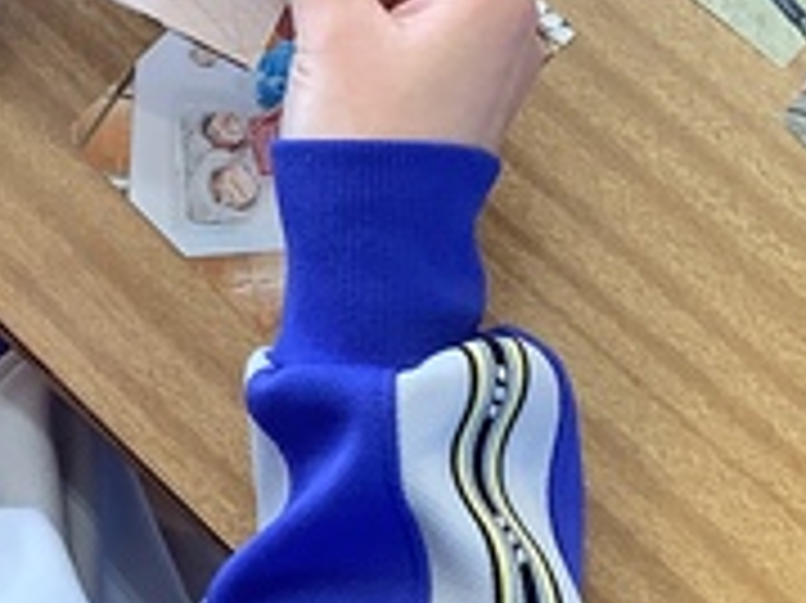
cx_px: -5
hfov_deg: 17.3
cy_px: 410
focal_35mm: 111
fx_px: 2583
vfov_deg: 13.3
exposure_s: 1/60
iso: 80
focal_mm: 3.3
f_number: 2.4
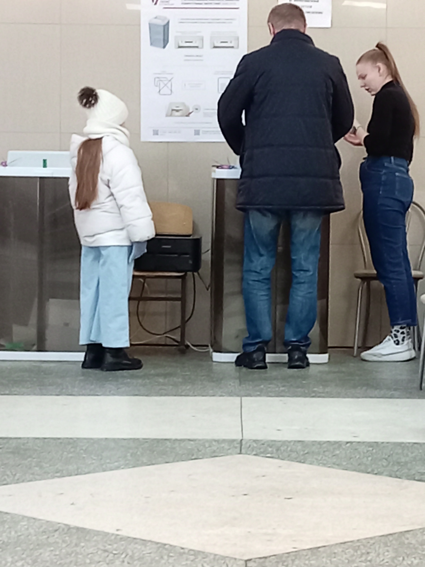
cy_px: 284
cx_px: 212
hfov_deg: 11.4
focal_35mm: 130
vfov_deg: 15.2
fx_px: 2128
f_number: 1.8
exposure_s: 1/20
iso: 1292
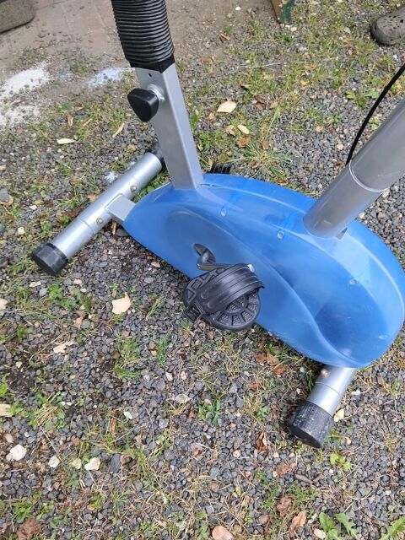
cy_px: 270
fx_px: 452
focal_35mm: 29
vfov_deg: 61.7
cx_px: 202
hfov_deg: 48.2
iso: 100
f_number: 1.8
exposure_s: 1/100
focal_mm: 3.96
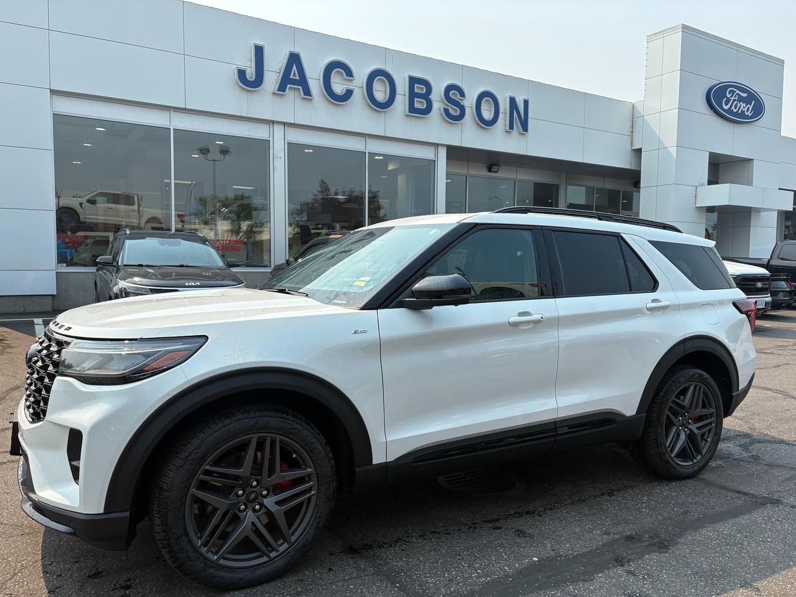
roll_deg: -0.5
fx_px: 598
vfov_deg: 53.1
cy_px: 298
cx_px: 398
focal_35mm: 26
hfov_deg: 67.3
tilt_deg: -3.0
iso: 50
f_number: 1.6
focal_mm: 5.96
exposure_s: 1/2538
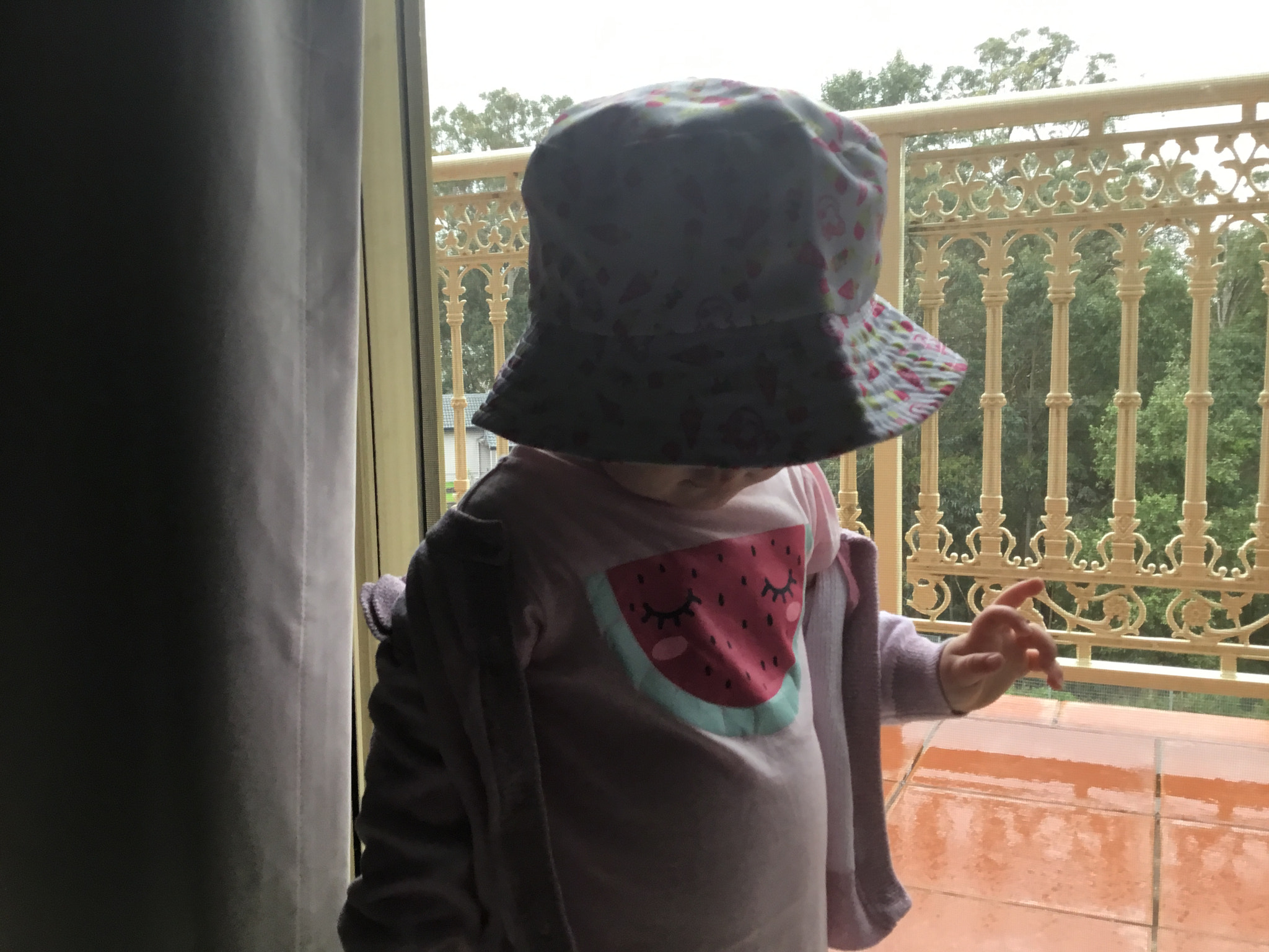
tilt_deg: -3.0
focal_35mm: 31
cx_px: 634
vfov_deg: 45.4
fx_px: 1136
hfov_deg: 58.4
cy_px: 476
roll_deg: +0.5
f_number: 2.4
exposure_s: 1/33
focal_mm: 3.3
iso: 32
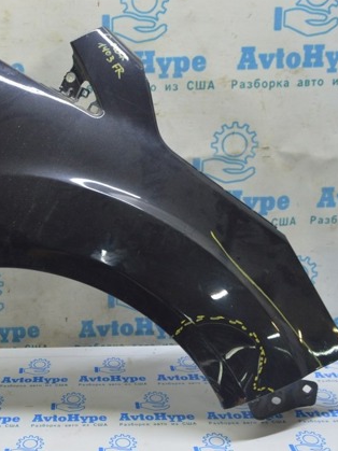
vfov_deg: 43.0
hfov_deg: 31.7
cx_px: 51
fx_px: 573
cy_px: 226
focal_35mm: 44
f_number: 5.6
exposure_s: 1/20
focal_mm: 20
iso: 400
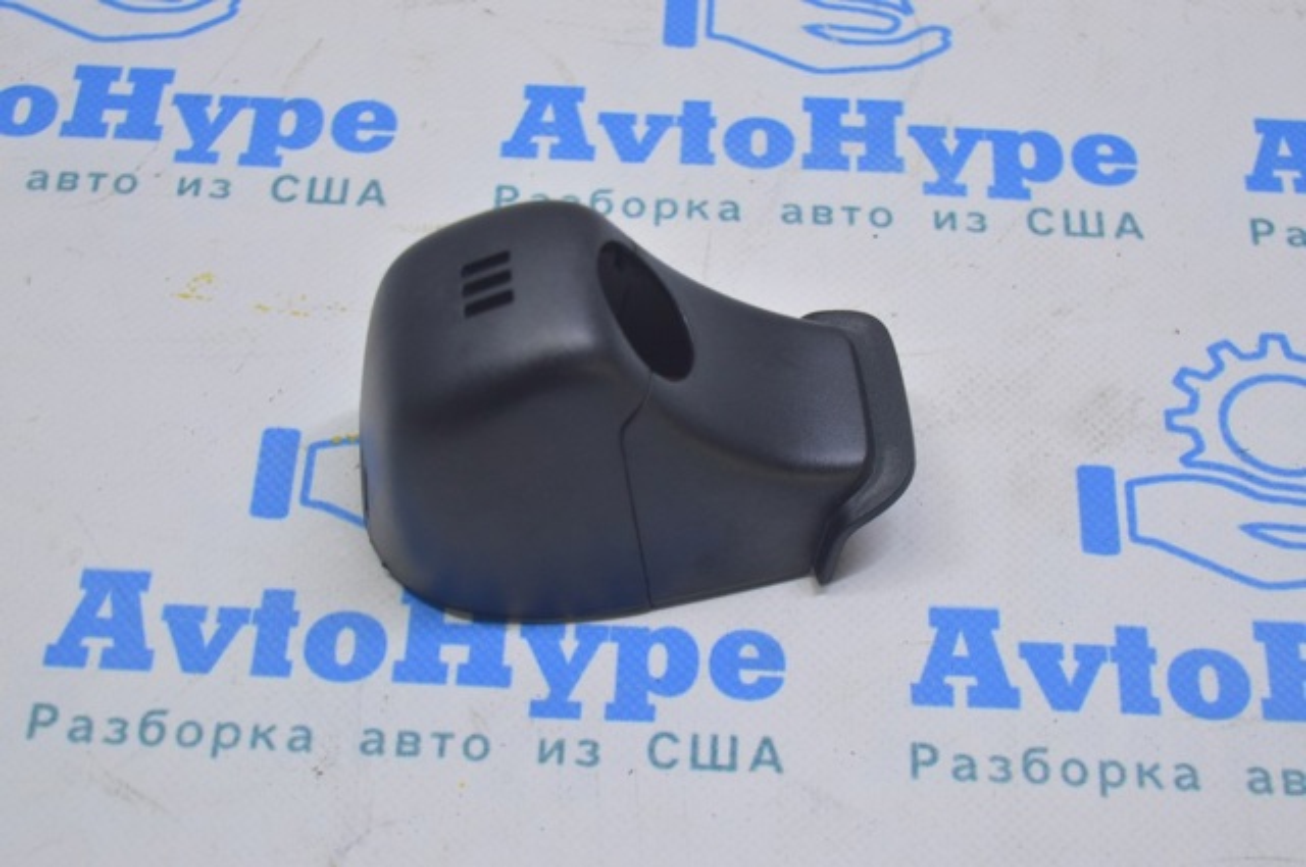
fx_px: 2717
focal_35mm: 75
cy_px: 434
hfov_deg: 27.0
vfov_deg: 18.1
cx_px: 653
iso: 400
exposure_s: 1/25
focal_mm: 50
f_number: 5.6
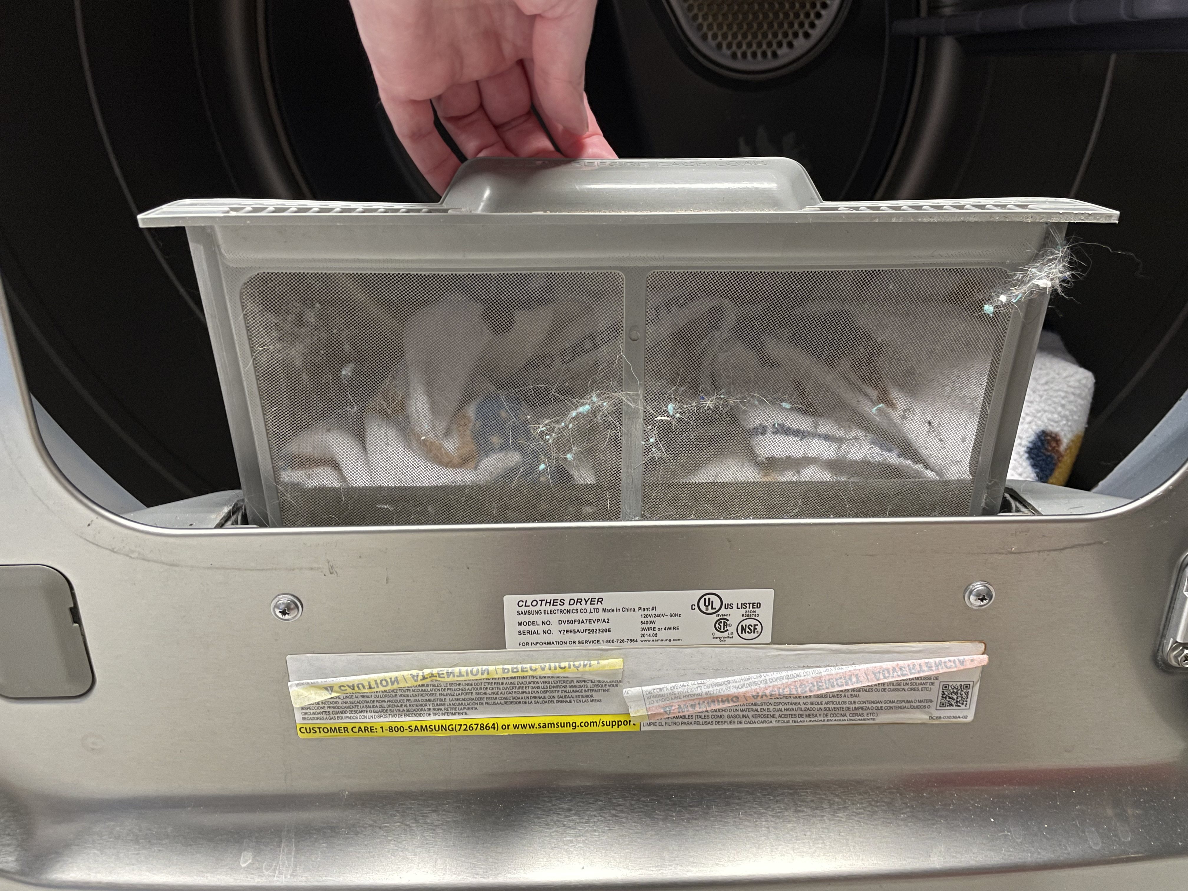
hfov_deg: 67.3
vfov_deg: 53.1
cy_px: 446
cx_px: 594
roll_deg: -0.4
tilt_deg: -21.3
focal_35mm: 26
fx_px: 892
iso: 250
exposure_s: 1/60
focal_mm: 4.2
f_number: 1.6
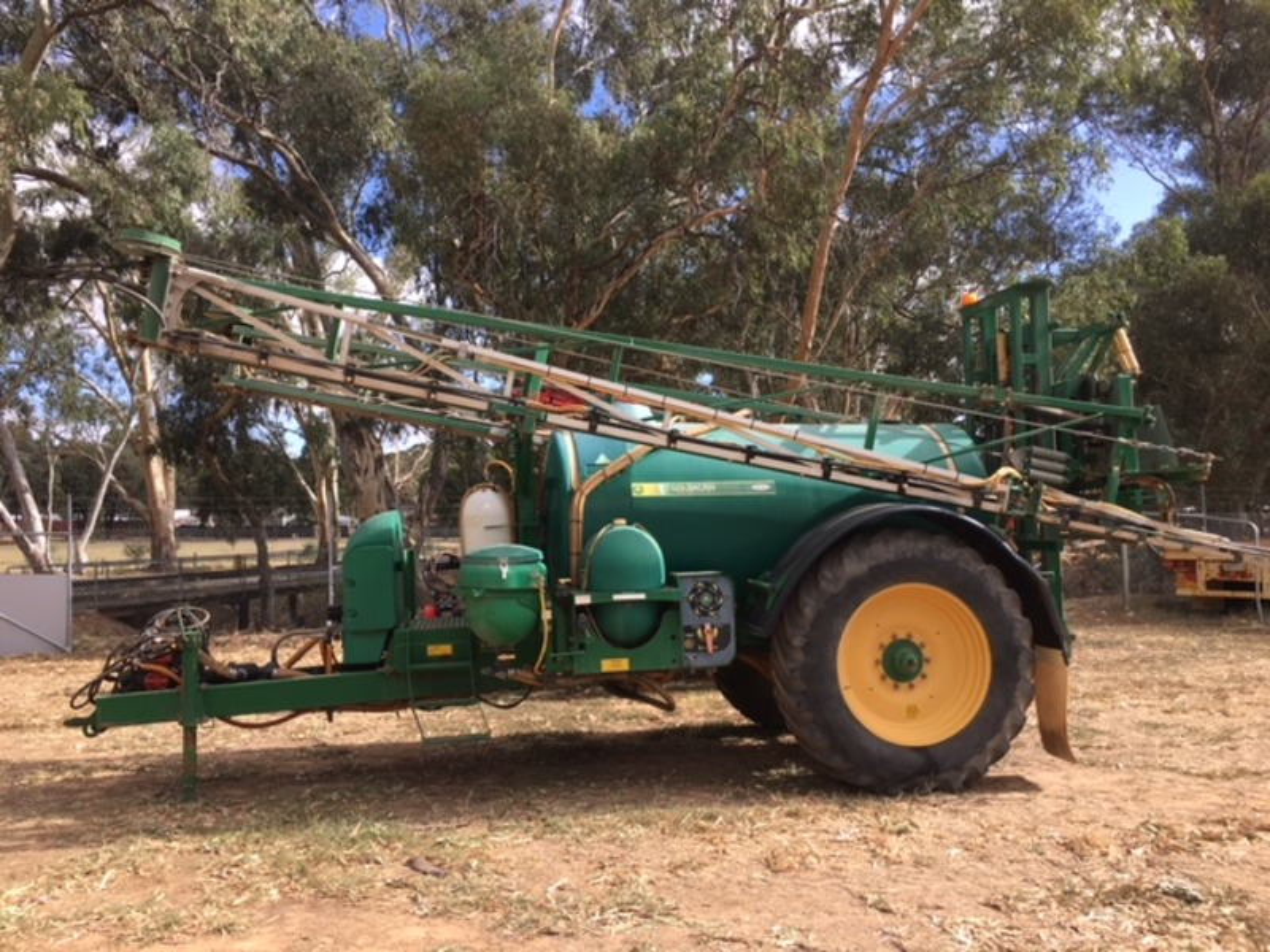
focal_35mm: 29
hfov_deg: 61.7
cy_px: 476
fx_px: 1064
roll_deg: +0.8
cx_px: 635
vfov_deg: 48.2
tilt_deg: +2.7
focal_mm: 4.15
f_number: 2.2
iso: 25
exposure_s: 1/601
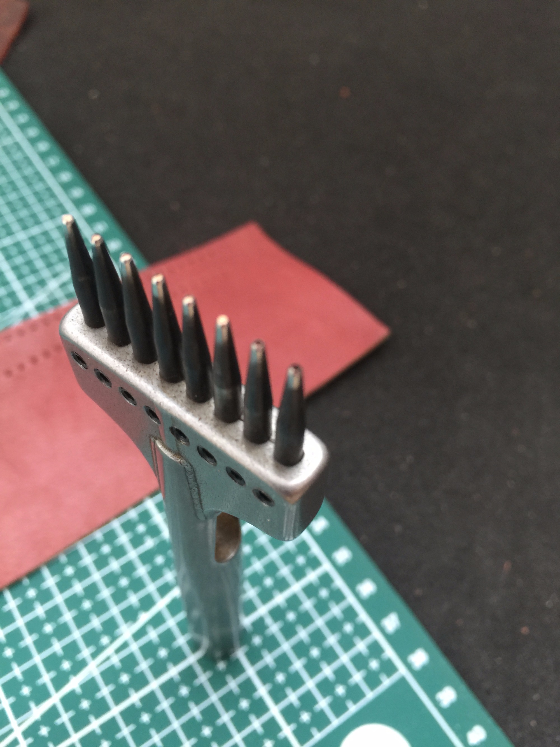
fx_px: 625
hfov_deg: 48.2
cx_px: 280
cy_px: 374
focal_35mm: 29
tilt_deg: -56.5
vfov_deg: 61.7
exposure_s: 1/17
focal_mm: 4.15
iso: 50
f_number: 2.2
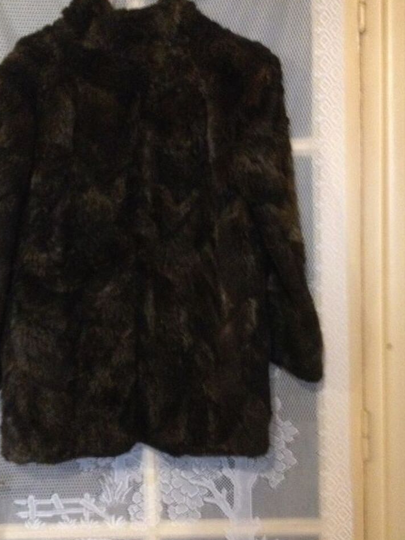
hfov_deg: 29.5
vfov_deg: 38.9
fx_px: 764
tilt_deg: -3.8
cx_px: 148
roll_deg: +0.9
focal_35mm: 49
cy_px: 272
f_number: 2.4
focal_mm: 4.28
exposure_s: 1/15
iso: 800
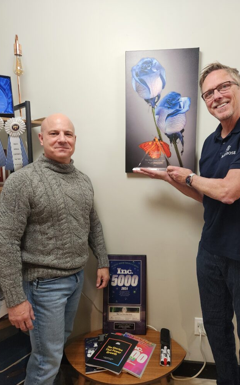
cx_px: 136
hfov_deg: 49.1
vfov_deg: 72.6
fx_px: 262
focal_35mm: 25
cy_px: 195
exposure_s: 1/120
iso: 1000
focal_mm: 5.4
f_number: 1.8
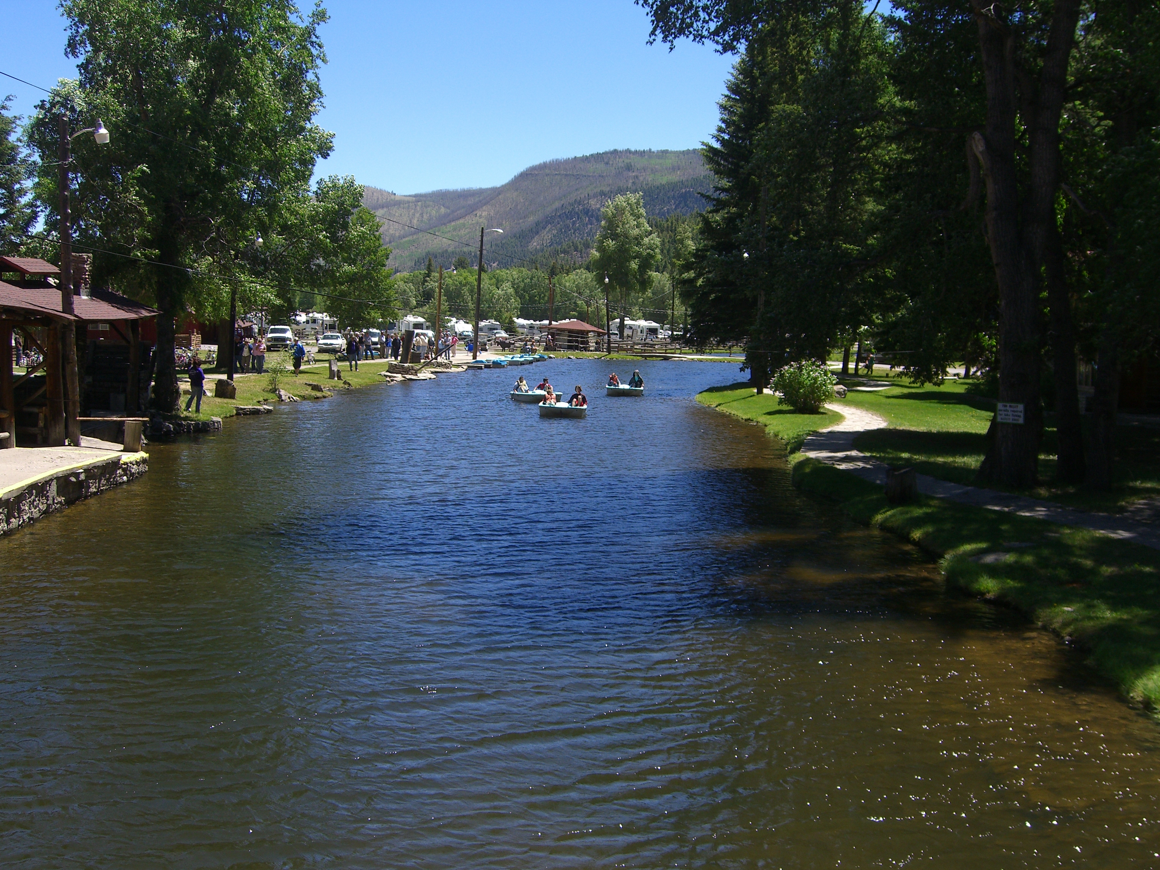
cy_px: 435
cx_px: 580
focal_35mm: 38
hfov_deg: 49.0
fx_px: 1273
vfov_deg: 37.7
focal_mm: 7.9
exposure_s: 1/400
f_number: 4
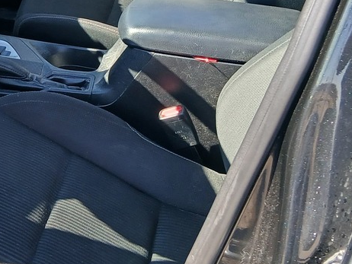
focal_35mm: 90
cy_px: 30
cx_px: -77
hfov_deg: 20.3
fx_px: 916
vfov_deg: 16.2
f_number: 1.8
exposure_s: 1/100
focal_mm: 3.98
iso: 32
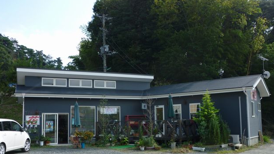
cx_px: 139
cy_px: 99
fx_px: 269
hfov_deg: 54.0
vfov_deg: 31.8
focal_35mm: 37
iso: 80
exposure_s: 1/400
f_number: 3.5
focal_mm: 5.8
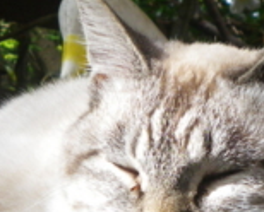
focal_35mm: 177
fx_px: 1386
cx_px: 127
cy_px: 186
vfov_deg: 8.7
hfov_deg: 10.9
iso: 64
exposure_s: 1/60
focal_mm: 6.2
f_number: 3.8
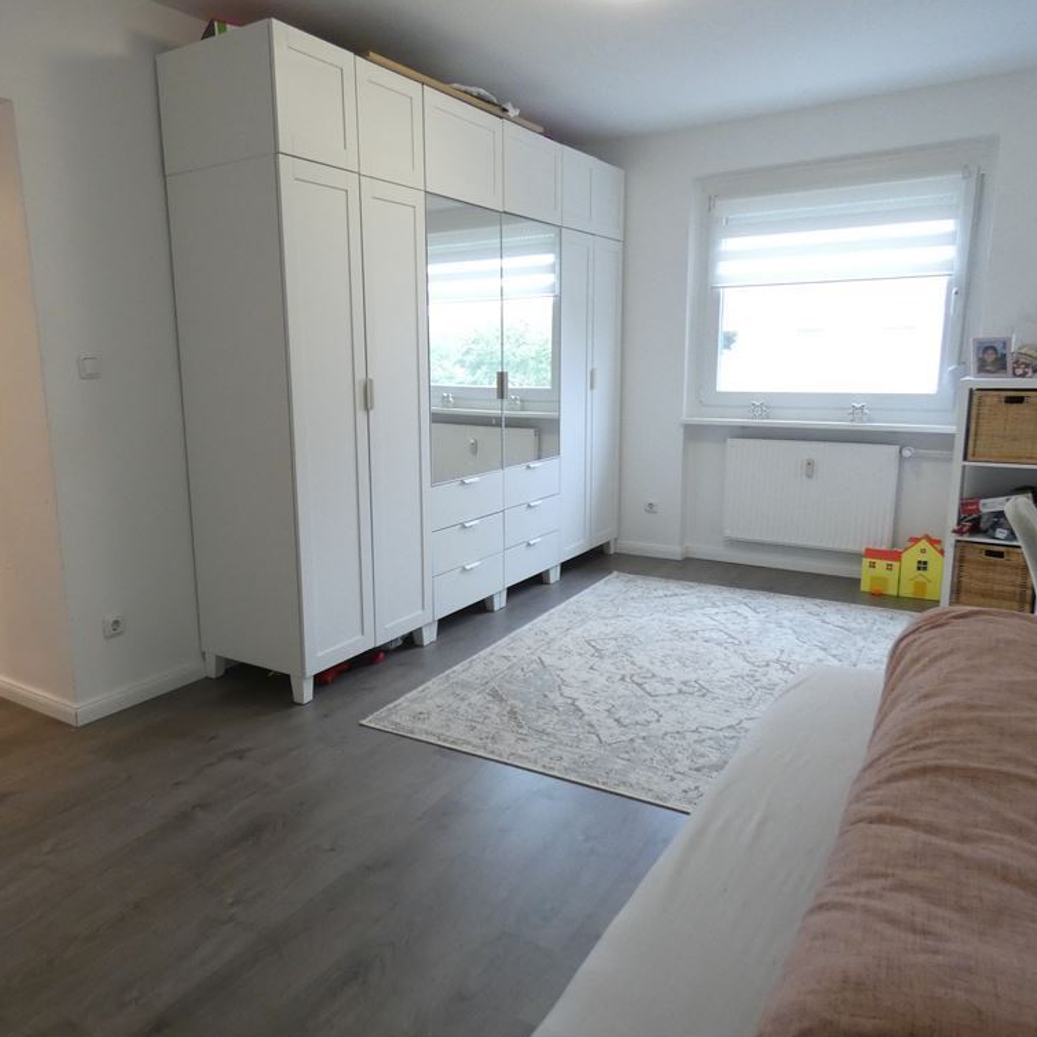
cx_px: 465
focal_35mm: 24
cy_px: 514
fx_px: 813
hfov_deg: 64.9
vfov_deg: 65.0
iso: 320
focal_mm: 3.6
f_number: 2.8
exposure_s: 1/60
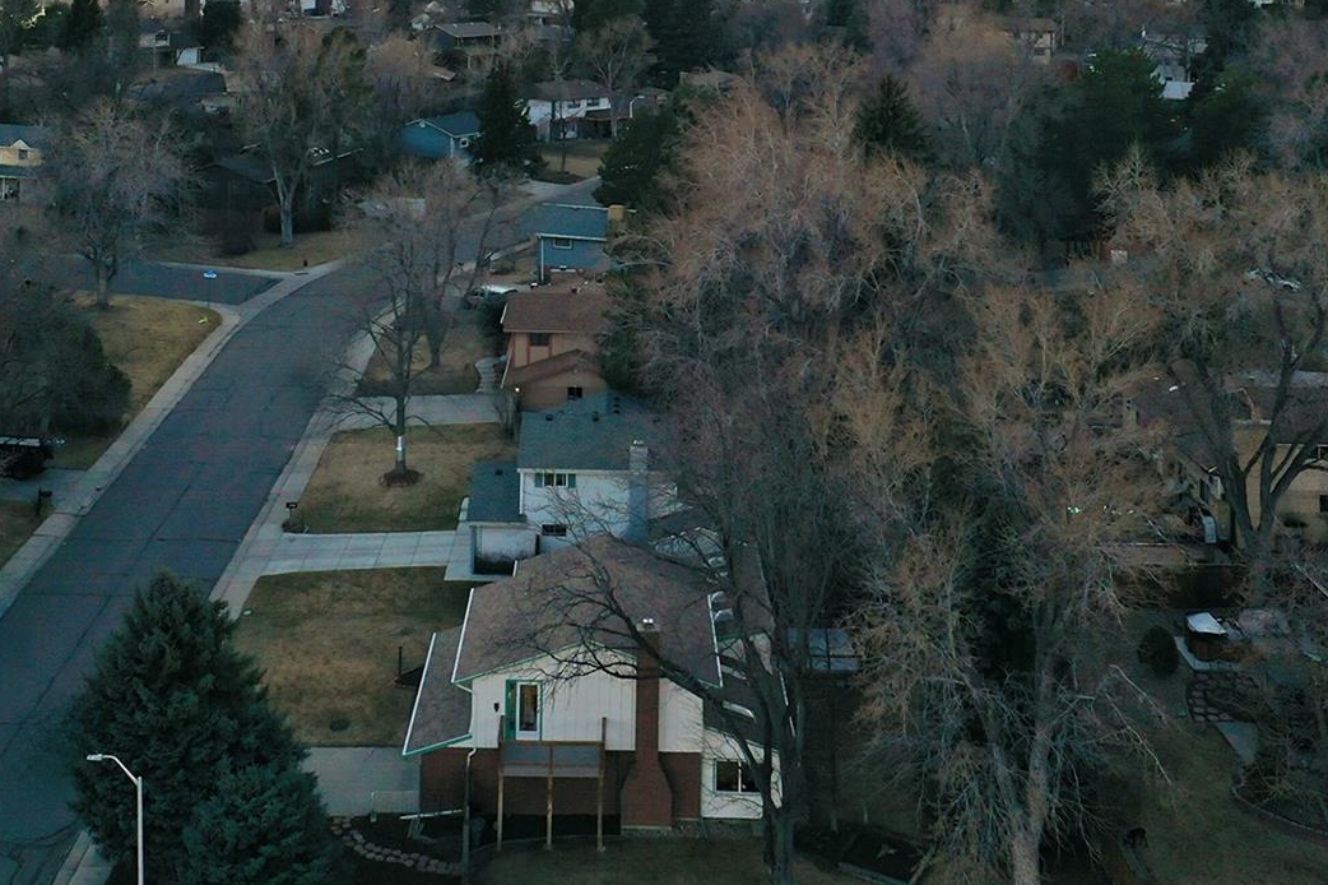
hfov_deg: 45.4
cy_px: 246
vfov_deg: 30.8
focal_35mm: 43
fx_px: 1586
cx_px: 596
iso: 100
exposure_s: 1/160
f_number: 4.5
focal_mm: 10.3
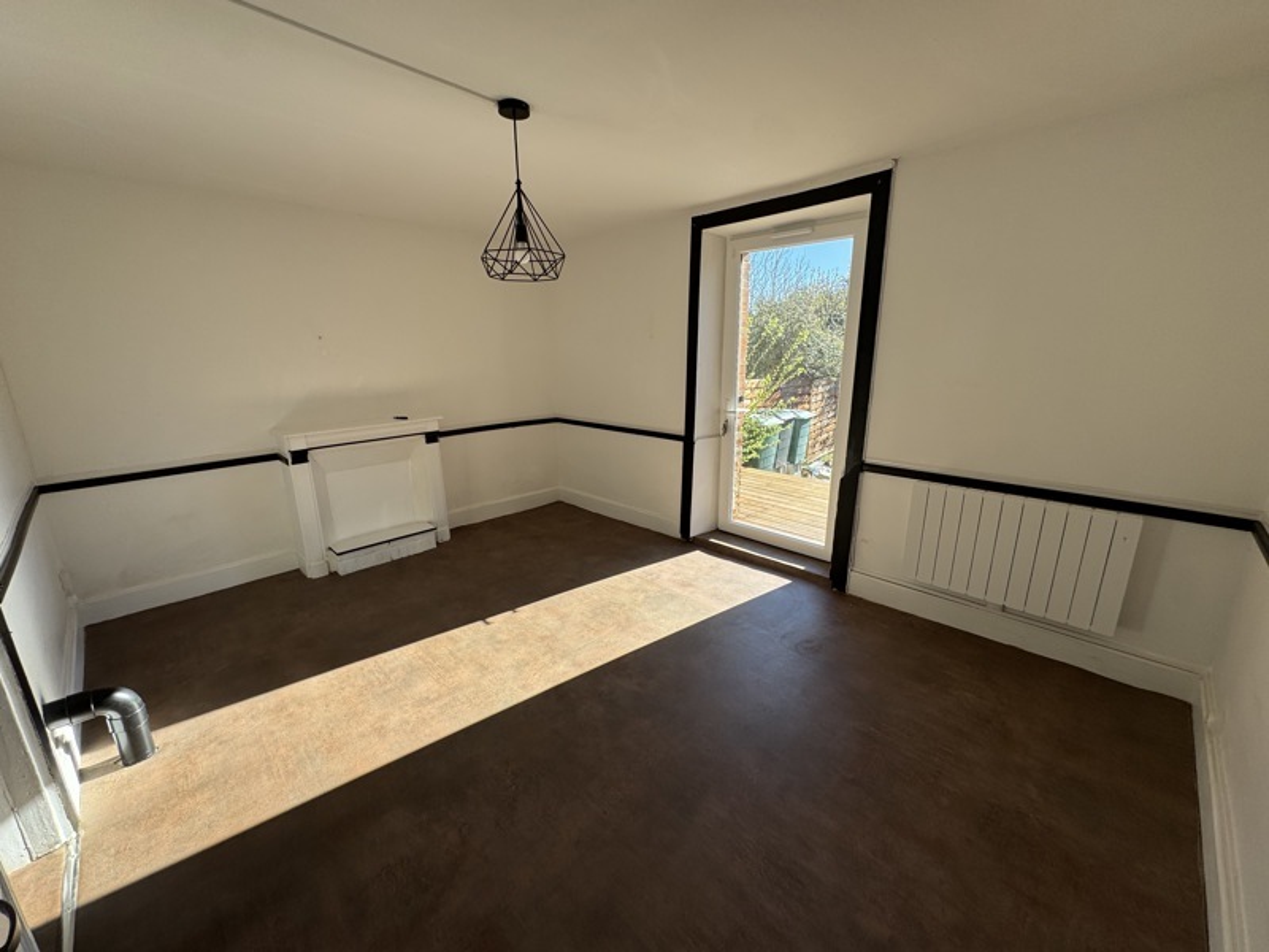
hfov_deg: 102.1
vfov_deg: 85.7
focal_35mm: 14
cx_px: 634
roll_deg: +0.4
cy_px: 476
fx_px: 513
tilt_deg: -15.5
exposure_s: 1/290
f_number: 2.2
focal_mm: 2.22
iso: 40
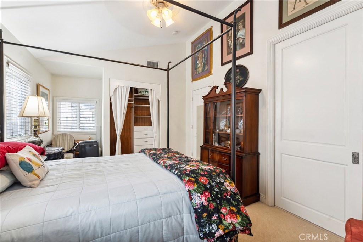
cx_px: 182
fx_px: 161
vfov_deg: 73.8
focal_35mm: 16
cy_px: 121
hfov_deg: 96.7
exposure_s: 1/4
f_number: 7.1
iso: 100
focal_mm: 16
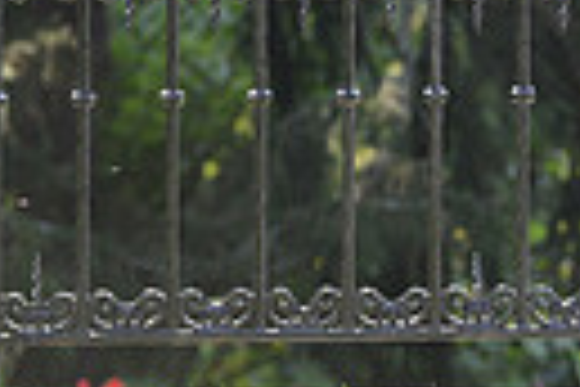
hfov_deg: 2.3
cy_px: -241
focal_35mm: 902
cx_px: 1021
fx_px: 14531
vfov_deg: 1.5
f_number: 7.1
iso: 400
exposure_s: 1/250
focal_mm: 200
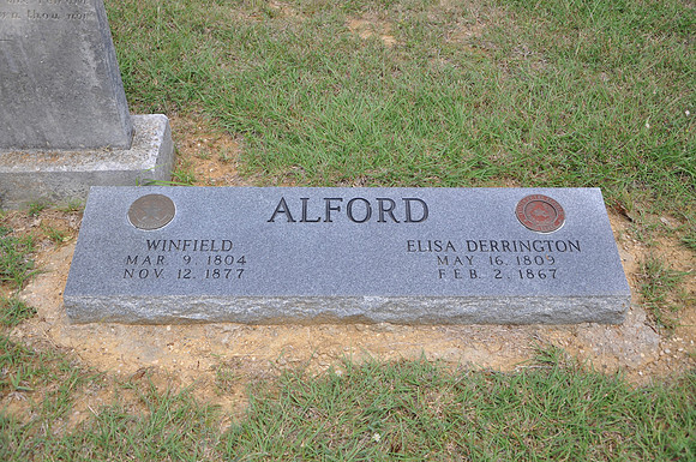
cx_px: 348
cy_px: 231
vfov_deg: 31.8
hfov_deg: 46.5
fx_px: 811
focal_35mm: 42
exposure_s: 1/125
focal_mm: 28
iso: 200
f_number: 5.6
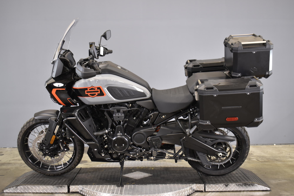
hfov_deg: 46.4
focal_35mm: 42
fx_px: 343
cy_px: 98
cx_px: 147
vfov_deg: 31.9
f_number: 4.2
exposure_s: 1/13
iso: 400
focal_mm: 28
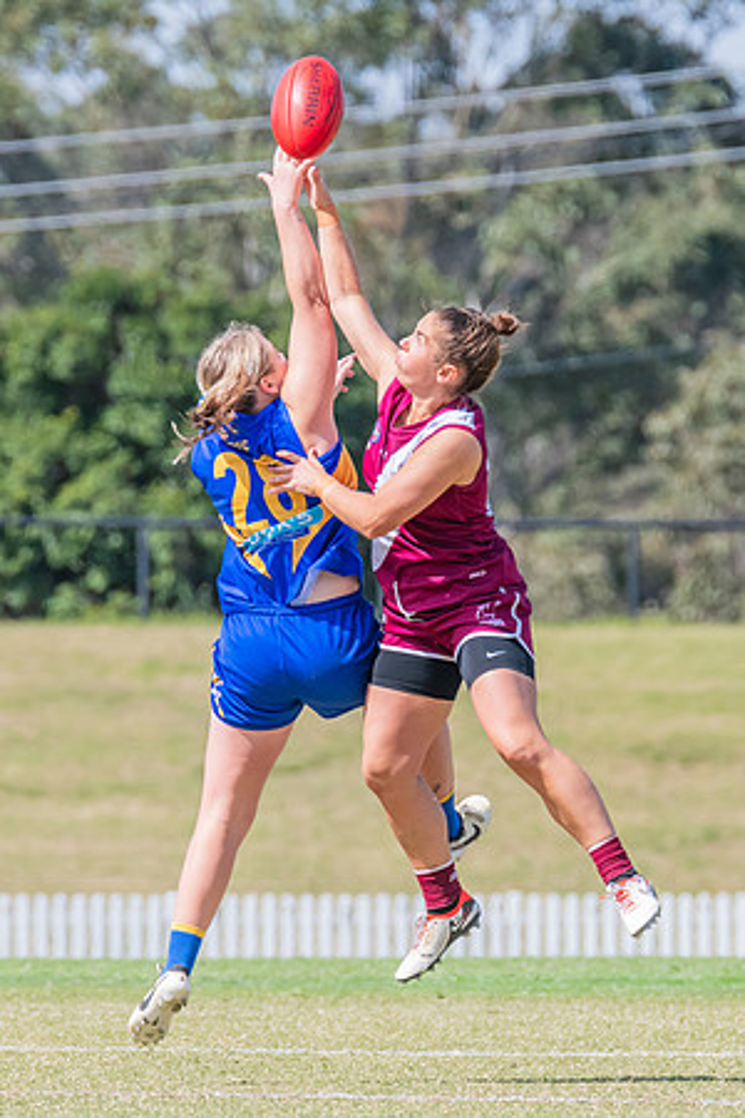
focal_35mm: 747
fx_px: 23197
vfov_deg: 2.8
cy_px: 570
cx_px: 255
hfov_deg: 1.8
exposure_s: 1/1250
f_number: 10
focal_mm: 420
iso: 800
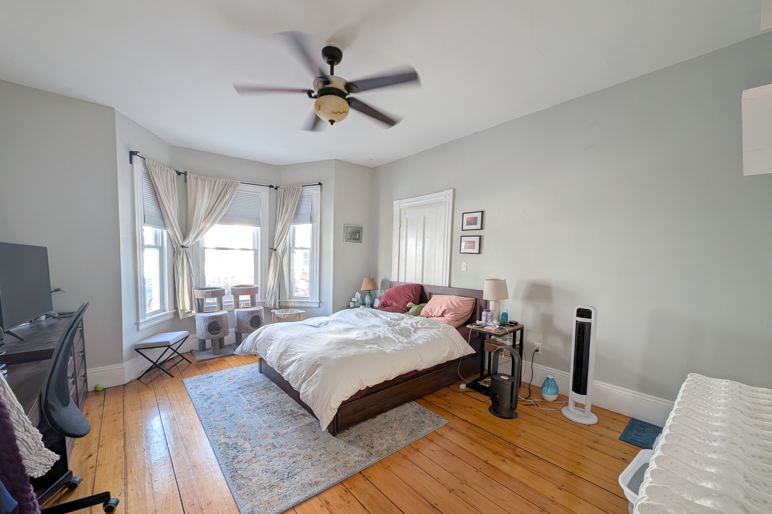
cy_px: 280
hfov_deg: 108.3
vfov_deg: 85.2
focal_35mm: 13
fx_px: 279
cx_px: 373
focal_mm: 2.23
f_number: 1.95
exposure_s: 1/51.7
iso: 89
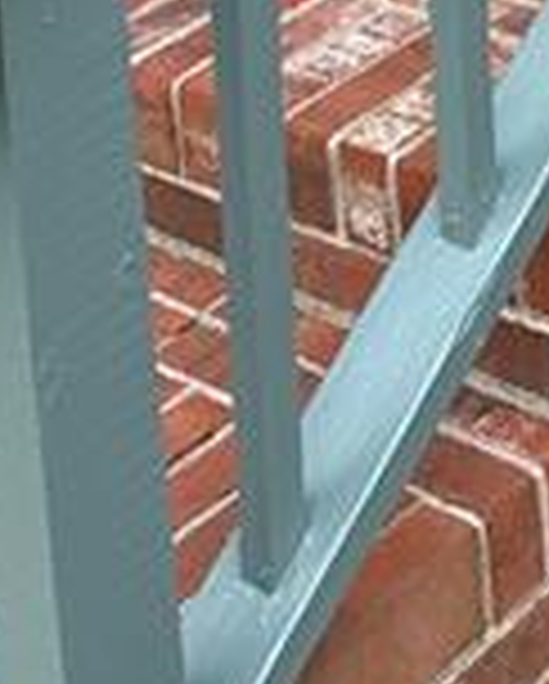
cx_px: 904
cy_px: -842
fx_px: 2392
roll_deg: +1.8
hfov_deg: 12.3
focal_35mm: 118
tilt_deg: -5.9
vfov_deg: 13.1
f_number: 1.78
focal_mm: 6.86
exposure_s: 1/529
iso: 80
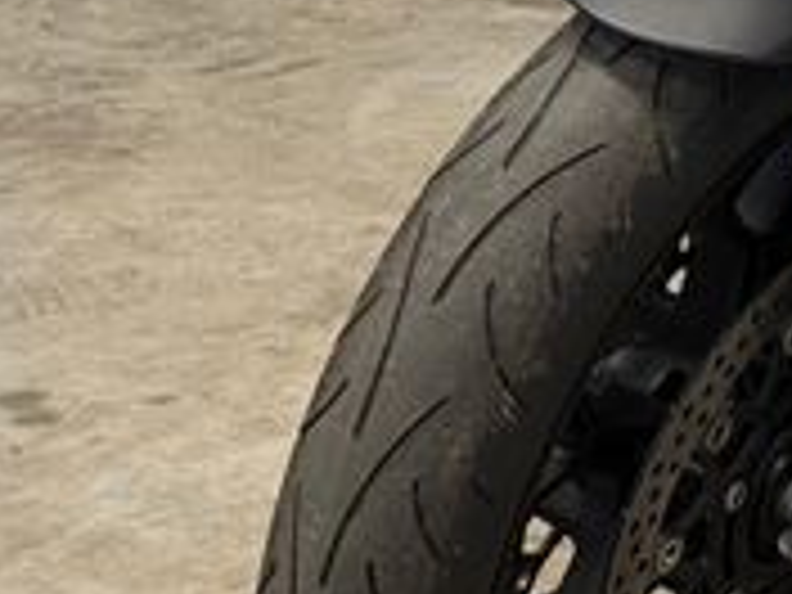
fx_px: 5056
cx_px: 1233
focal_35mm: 221
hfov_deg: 8.7
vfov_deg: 6.7
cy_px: -216
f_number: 1.78
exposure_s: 1/120
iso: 200
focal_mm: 6.76
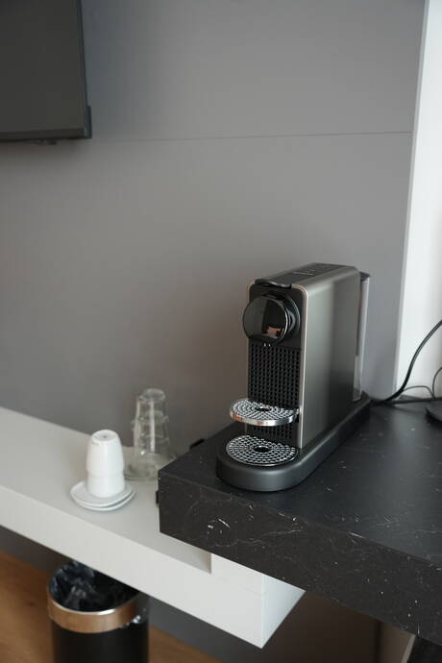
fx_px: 589
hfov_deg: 41.1
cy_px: 332
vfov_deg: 58.7
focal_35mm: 32
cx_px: 221
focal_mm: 32
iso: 2500
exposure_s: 1/160
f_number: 4
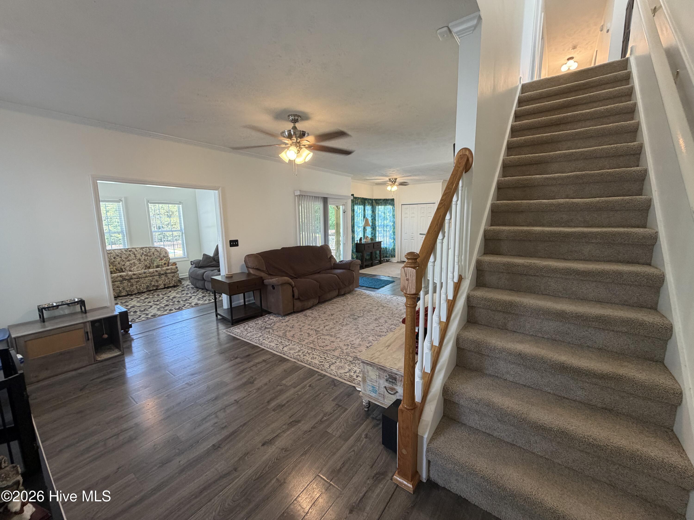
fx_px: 281
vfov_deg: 85.7
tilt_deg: -7.1
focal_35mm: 14
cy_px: 260
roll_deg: +2.1
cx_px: 347
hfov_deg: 102.1
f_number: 2.2
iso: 200
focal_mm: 2.22
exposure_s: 1/60
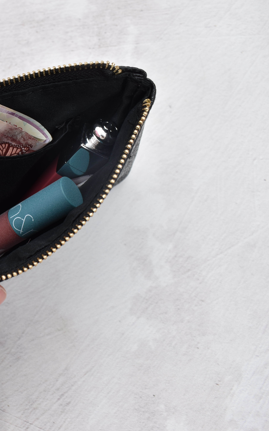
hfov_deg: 25.8
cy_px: 216
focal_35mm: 46
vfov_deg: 43.5
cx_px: -32
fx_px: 539
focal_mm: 20
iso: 125
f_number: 6.3
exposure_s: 1/60
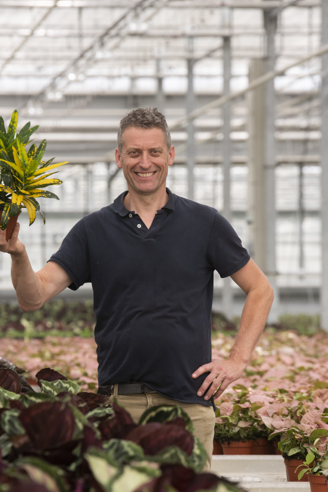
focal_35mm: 242
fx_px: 3308
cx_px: 126
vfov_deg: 8.5
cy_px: 261
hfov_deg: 5.7
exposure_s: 1/400
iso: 800
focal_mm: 195
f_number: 7.1
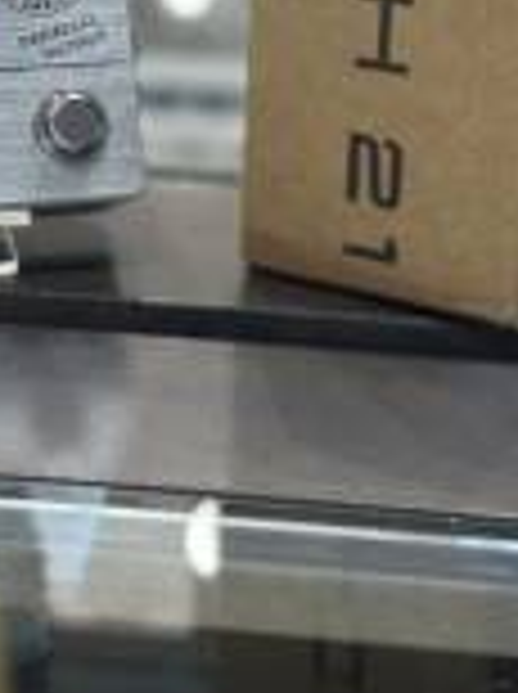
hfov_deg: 11.7
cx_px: 45
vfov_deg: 15.4
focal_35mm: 125
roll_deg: -2.0
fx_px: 2501
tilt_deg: -21.4
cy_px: -63
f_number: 1.78
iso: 100
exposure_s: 1/120
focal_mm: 6.86
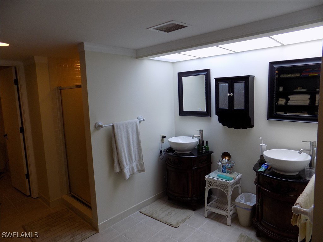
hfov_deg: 73.9
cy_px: 121
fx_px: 215
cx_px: 162
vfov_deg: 58.9
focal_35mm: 23
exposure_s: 1/30
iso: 100
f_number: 3.1
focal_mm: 4
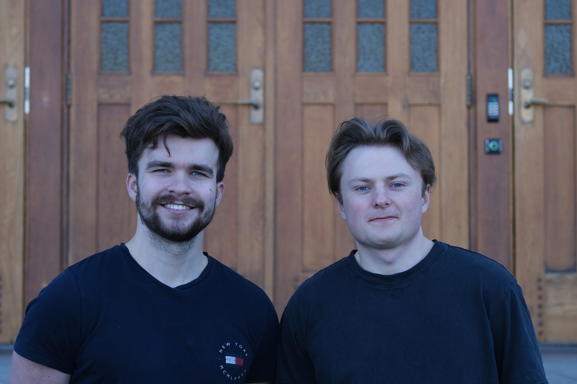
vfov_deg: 18.2
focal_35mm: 75
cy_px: 192
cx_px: 288
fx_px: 1202
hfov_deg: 27.0
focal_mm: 50
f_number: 3.6
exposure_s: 1/210
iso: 125
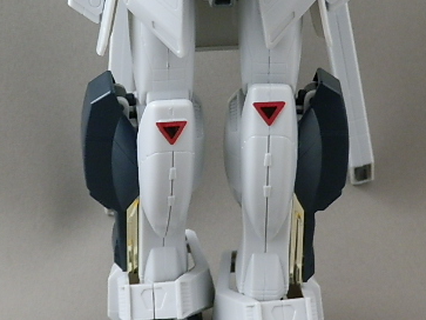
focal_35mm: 60
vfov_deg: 24.4
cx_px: 211
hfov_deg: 32.2
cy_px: 129
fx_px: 738
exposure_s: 1/8
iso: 200
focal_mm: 6.17
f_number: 3.5
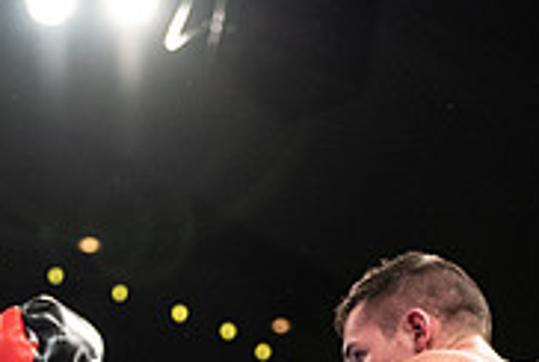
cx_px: 136
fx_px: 2624
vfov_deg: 7.7
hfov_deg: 11.7
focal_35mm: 175
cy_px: 536
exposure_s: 1/1000
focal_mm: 55
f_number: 2.8
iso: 2000
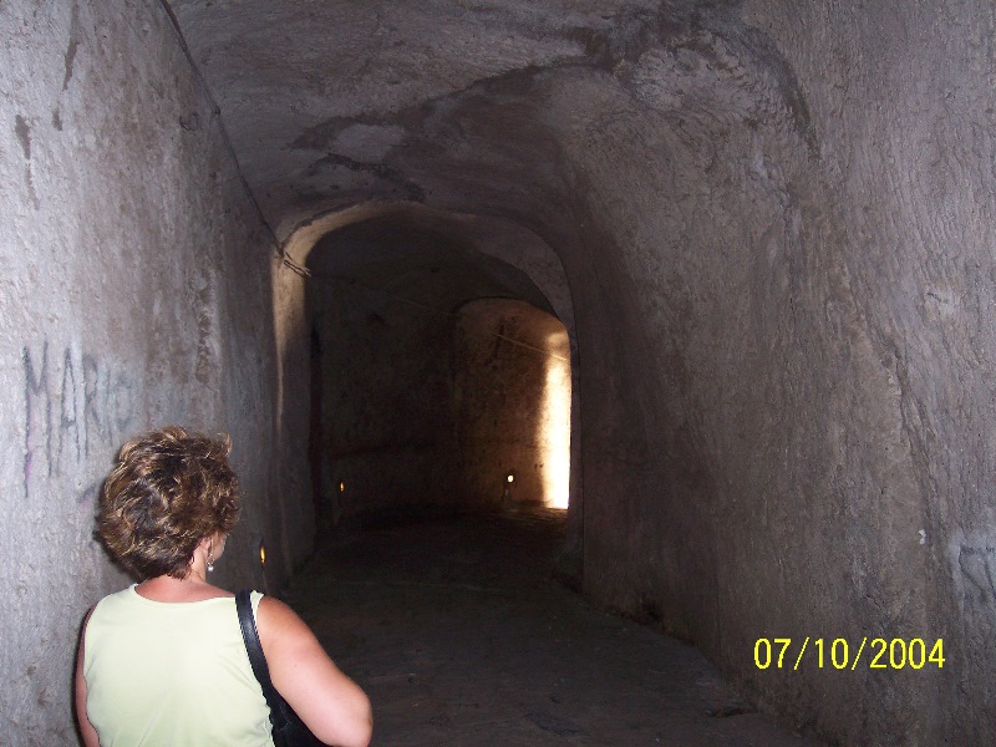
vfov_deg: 37.7
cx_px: 498
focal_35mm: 38
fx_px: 1093
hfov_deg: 49.0
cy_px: 374
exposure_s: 1/30
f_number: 2.8
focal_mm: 8
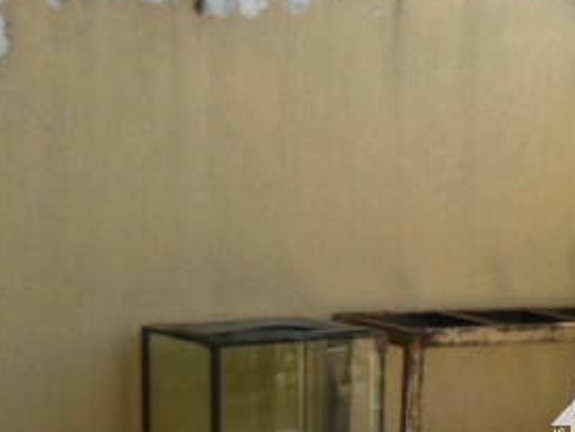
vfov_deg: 15.4
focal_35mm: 94
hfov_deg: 19.7
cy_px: 460
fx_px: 1561
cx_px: 683
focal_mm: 4.5
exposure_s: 1/500
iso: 80
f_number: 2.5
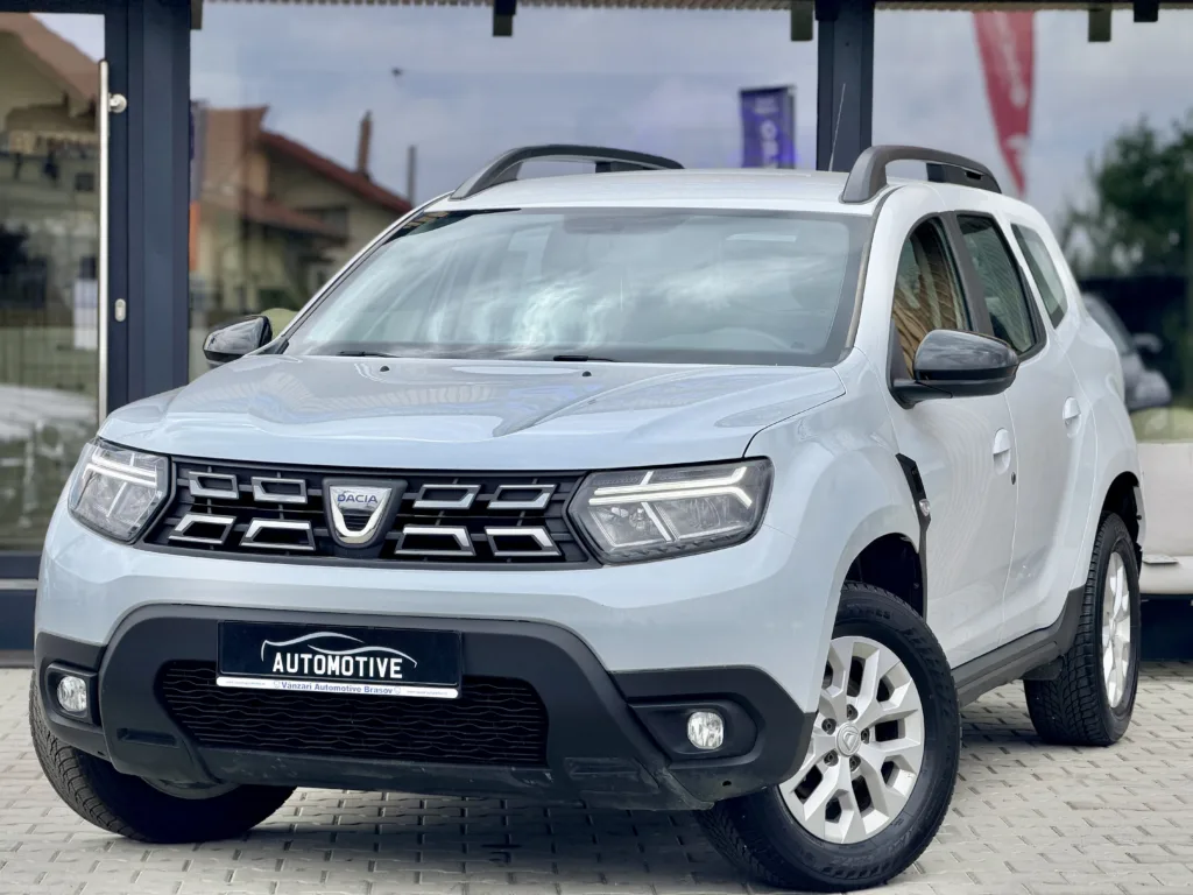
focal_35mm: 100
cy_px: 448
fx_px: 3446
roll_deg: +0.4
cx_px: 596
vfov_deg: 14.8
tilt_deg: -2.5
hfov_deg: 19.6
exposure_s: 1/638
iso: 32
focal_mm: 16.89
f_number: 2.8
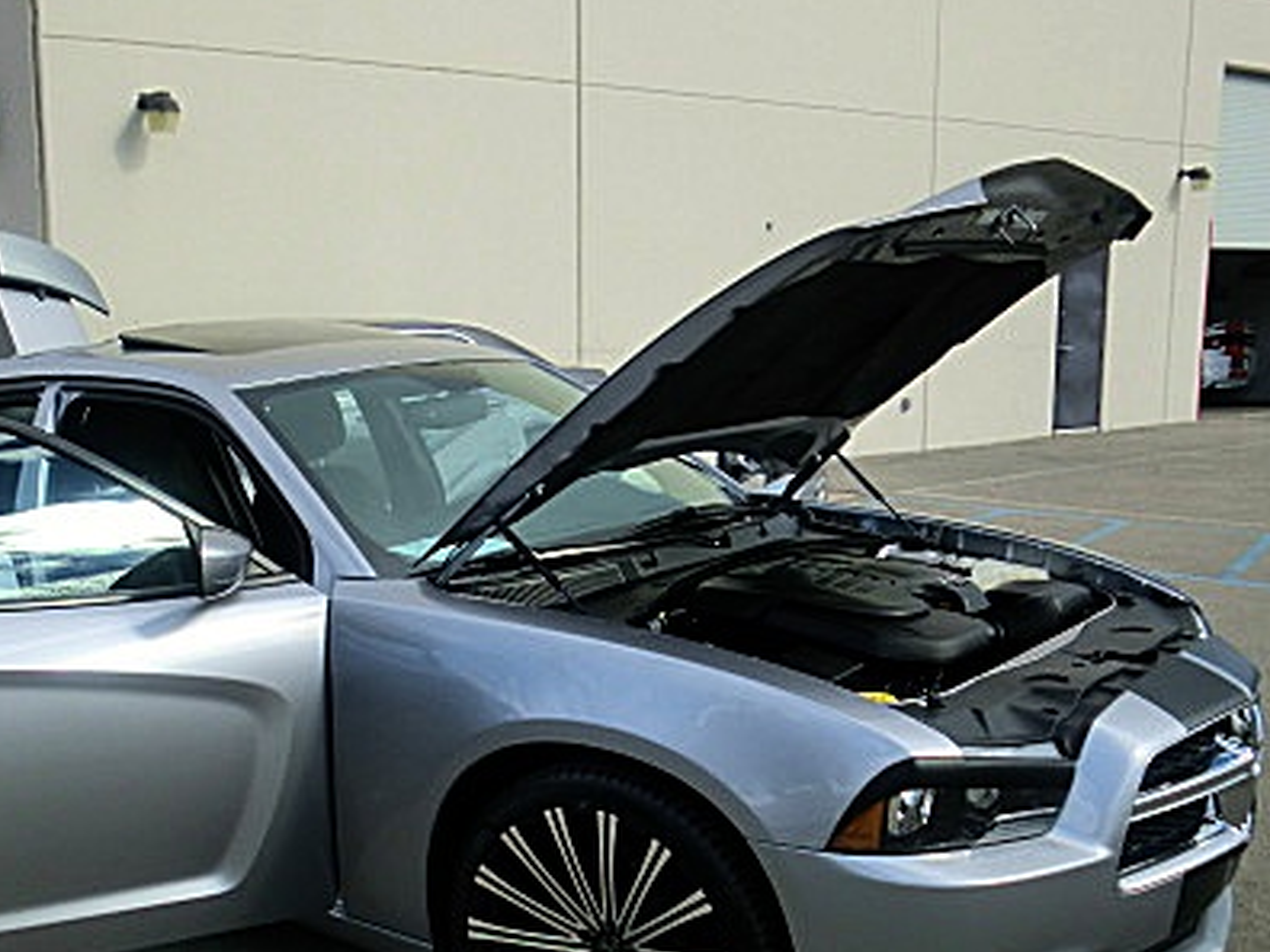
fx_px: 1541
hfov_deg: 44.2
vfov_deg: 33.9
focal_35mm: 42
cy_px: 676
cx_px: 427
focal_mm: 4.65
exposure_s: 1/800
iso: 64
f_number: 2.6
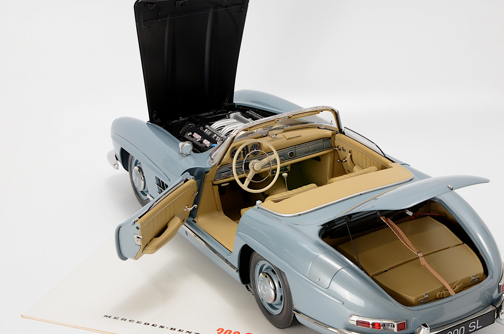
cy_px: 172
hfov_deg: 28.5
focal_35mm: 71
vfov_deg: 19.1
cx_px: 291
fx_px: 992
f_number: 18
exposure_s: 1/15
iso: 800
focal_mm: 40
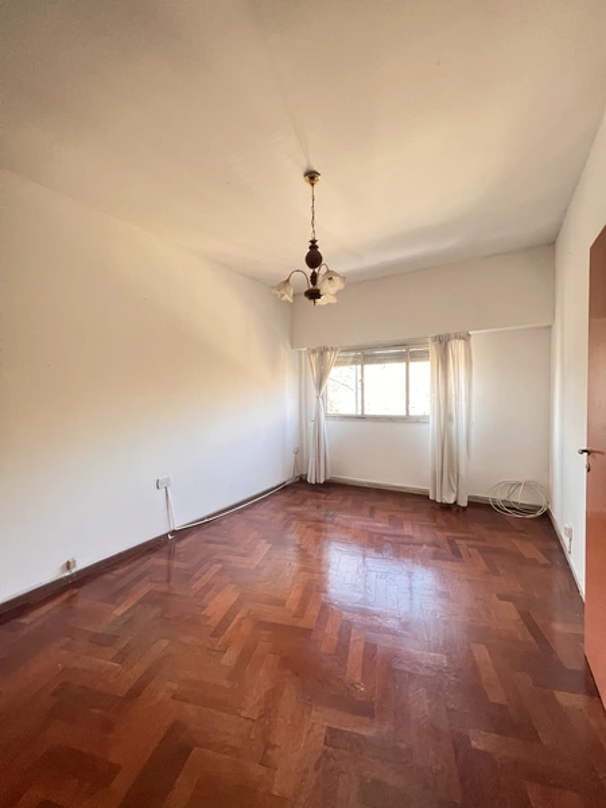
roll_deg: +1.1
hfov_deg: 89.9
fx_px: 303
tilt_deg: -2.1
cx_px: 303
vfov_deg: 106.2
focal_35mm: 13
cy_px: 404
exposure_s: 1/60
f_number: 1.8
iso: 400
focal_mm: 1.57
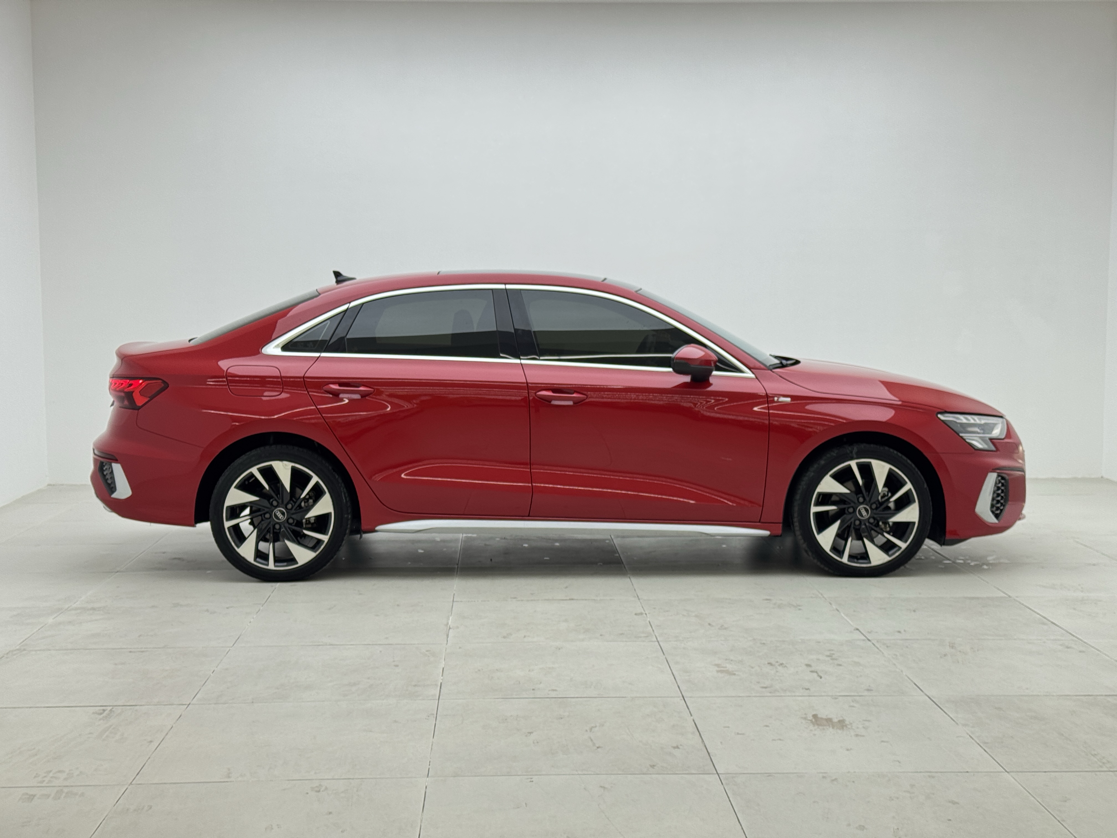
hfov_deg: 39.7
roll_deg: +0.7
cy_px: 419
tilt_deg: -5.0
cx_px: 558
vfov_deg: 30.3
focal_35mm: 48
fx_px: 1549
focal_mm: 6.76
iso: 64
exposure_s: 1/302
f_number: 1.78
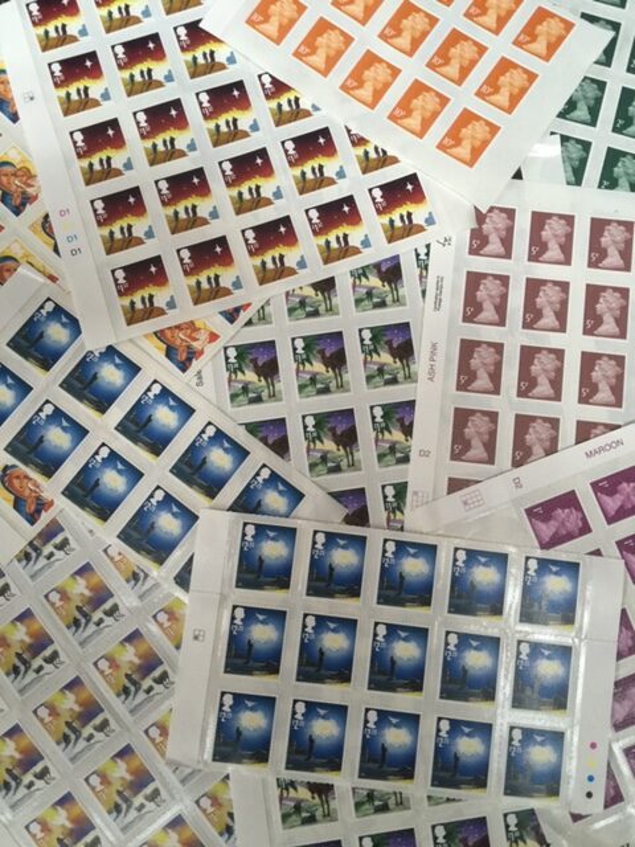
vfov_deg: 61.7
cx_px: 318
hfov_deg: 48.2
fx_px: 709
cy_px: 424
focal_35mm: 29
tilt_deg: -85.8
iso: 100
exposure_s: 1/17
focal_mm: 4.15
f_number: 2.2
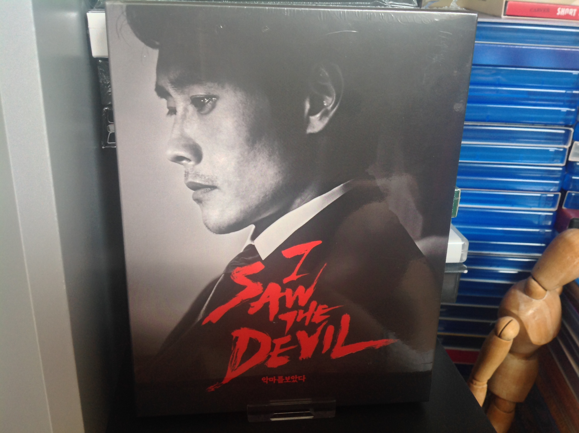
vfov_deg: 40.6
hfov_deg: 52.7
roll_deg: -2.1
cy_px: 216
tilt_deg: -22.0
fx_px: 585
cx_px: 290
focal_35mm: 35
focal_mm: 4.28
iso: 64
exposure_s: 1/15
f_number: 2.4
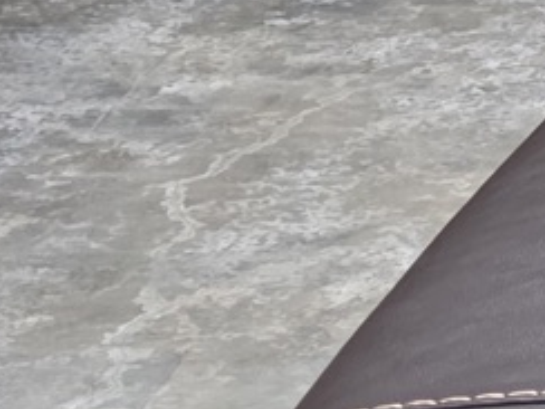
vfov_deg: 8.8
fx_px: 2377
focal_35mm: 151
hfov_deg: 9.4
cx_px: 1771
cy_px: 1006
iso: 1000
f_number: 1.7
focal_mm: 6.3
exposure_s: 1/120
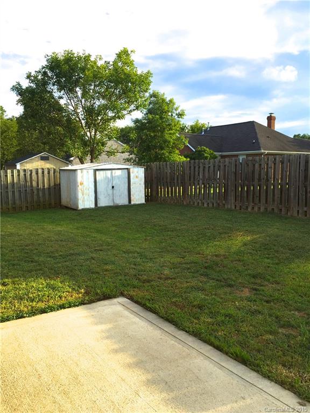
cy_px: 206
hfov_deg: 48.2
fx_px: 346
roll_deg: -1.3
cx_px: 155
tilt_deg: -5.3
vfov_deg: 61.7
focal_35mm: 29
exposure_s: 1/494
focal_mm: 4.15
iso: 32
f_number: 2.2
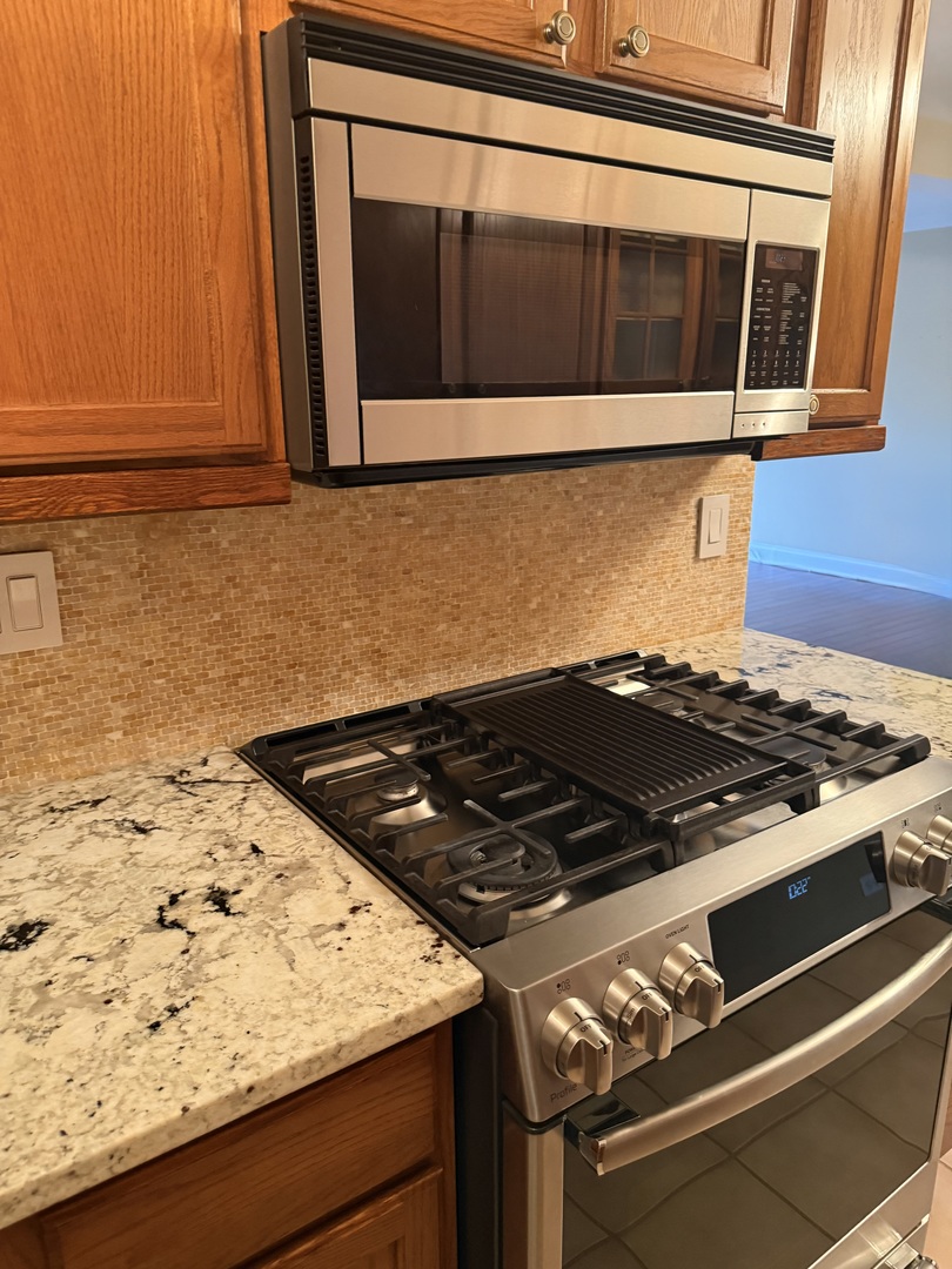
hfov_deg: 56.8
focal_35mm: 24
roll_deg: +0.7
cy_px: 634
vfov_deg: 71.6
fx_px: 880
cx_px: 476
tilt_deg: -15.6
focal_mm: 6.76
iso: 500
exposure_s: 1/60
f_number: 1.78
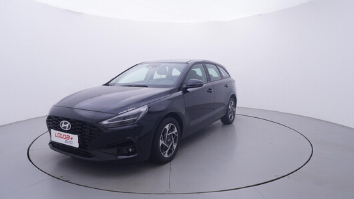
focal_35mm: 25
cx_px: 177
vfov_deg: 46.6
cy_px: 85
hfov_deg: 75.1
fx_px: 230
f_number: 5
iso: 200
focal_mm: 15
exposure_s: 1/80
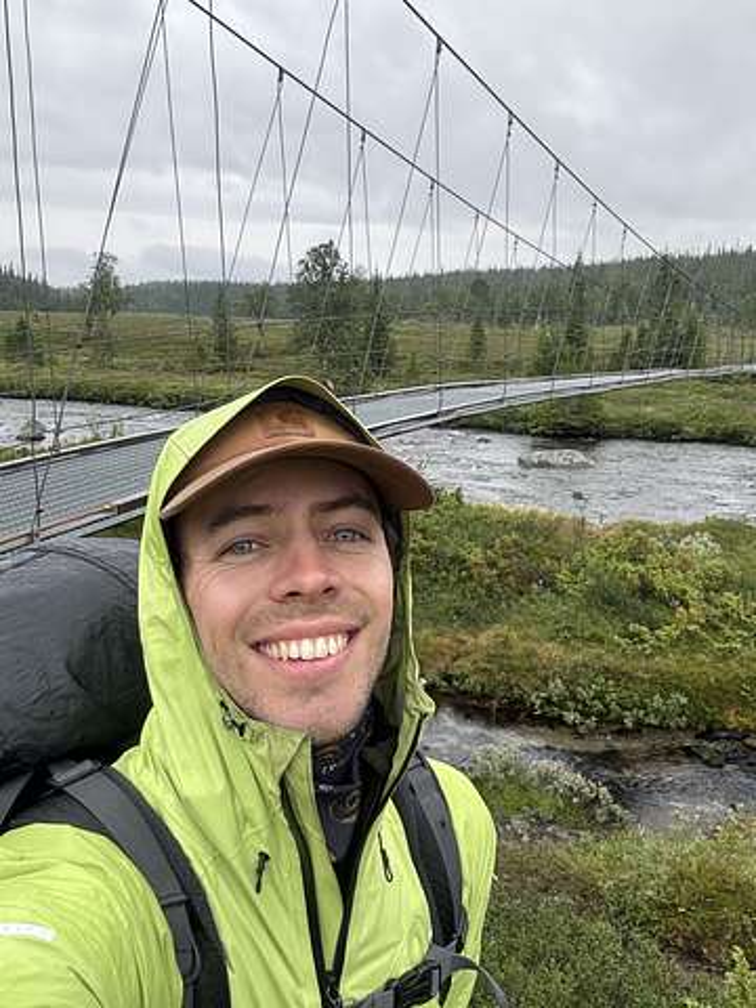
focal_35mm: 30
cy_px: 504
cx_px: 378
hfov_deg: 46.8
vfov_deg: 60.0
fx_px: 874
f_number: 1.9
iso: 32
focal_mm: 2.69
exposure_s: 1/138
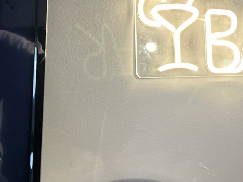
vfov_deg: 26.7
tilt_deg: +3.1
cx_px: 193
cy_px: 47
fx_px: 379
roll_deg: +1.9
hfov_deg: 34.5
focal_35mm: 54
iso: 200
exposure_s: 1/50
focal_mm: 5.7
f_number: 1.5
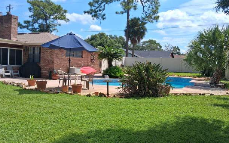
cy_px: 68
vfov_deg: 35.4
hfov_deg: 54.0
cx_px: 109
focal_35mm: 36
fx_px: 225
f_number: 1.8
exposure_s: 1/879
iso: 25
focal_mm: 3.98
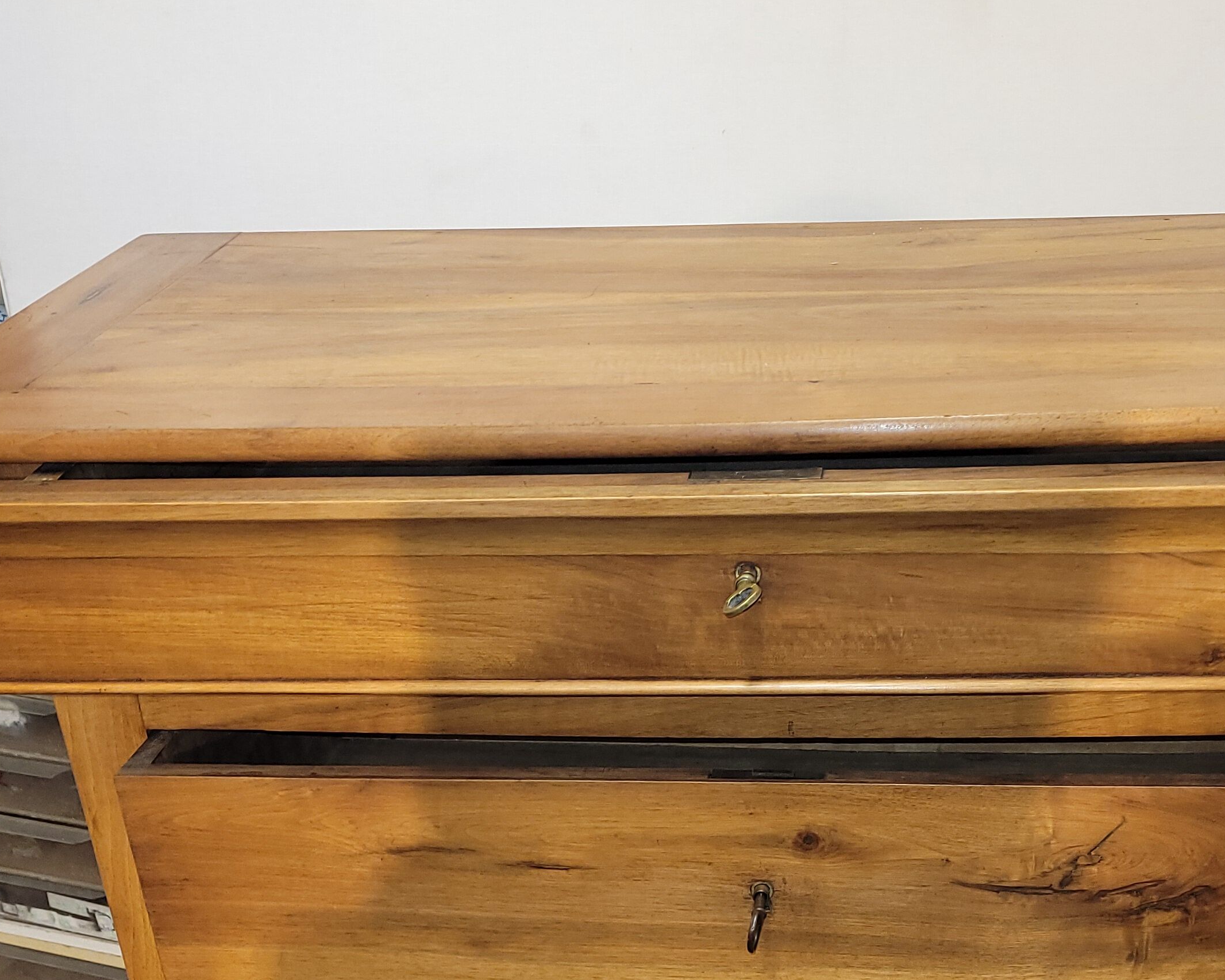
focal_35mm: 48
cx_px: 741
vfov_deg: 30.0
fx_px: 1740
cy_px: 894
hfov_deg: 38.6
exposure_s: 1/25
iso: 125
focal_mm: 5.4
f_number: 1.8
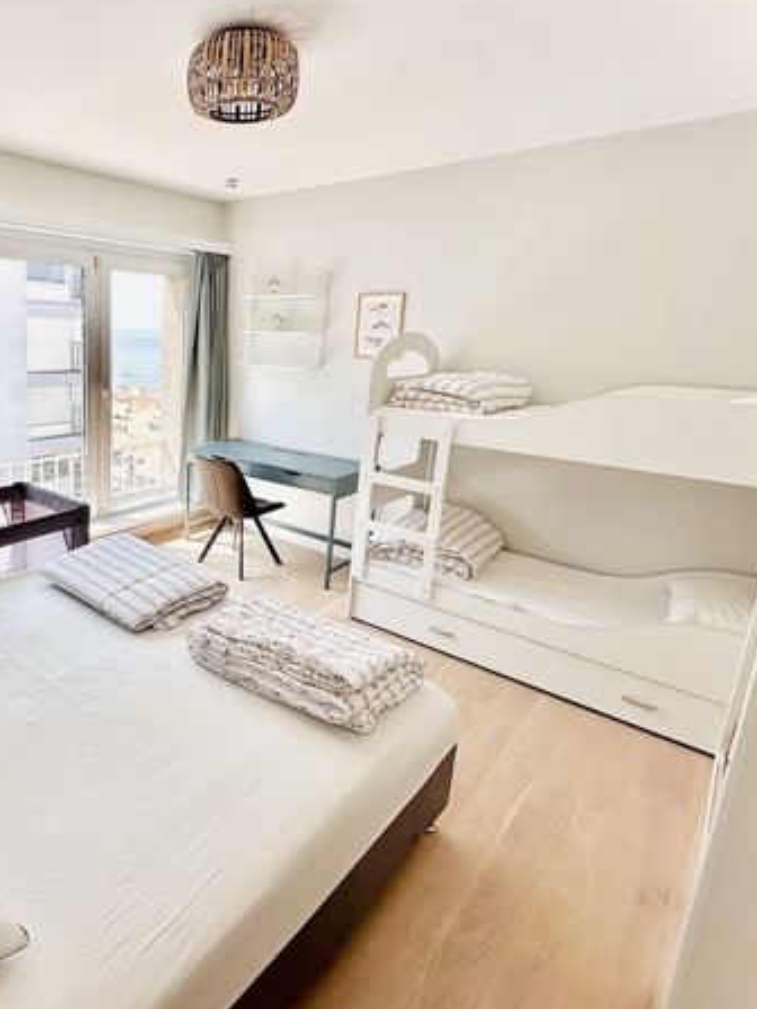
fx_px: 583
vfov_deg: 81.7
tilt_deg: -13.9
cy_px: 473
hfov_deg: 61.5
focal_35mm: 20
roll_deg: -2.7
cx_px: 171
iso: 40
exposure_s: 1/640
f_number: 2.2
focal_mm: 2.22
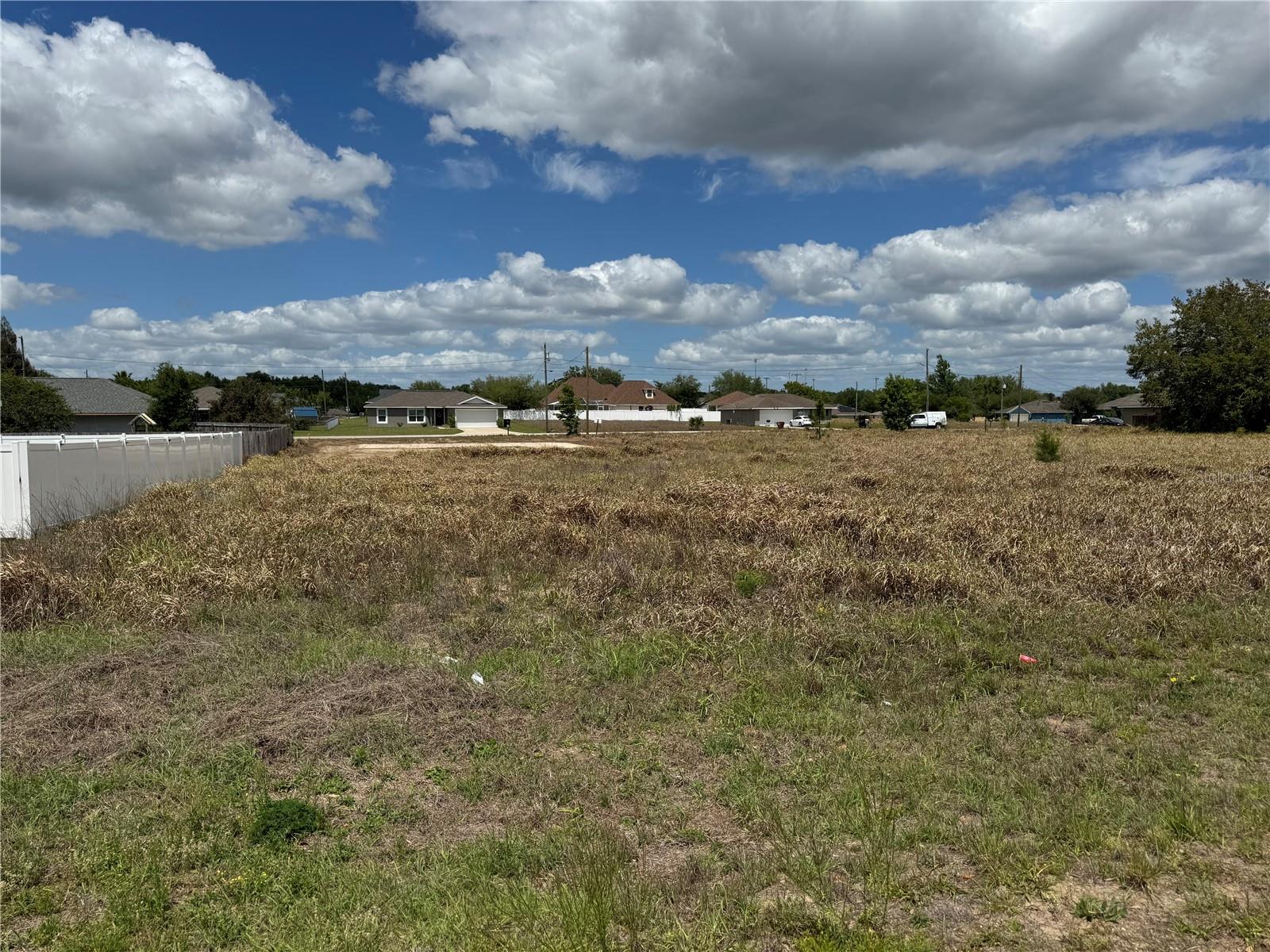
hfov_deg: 71.6
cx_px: 635
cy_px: 476
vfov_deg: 56.8
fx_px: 881
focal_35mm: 24
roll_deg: -0.4
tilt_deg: -4.9
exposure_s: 1/9009
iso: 80
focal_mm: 6.76
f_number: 1.78
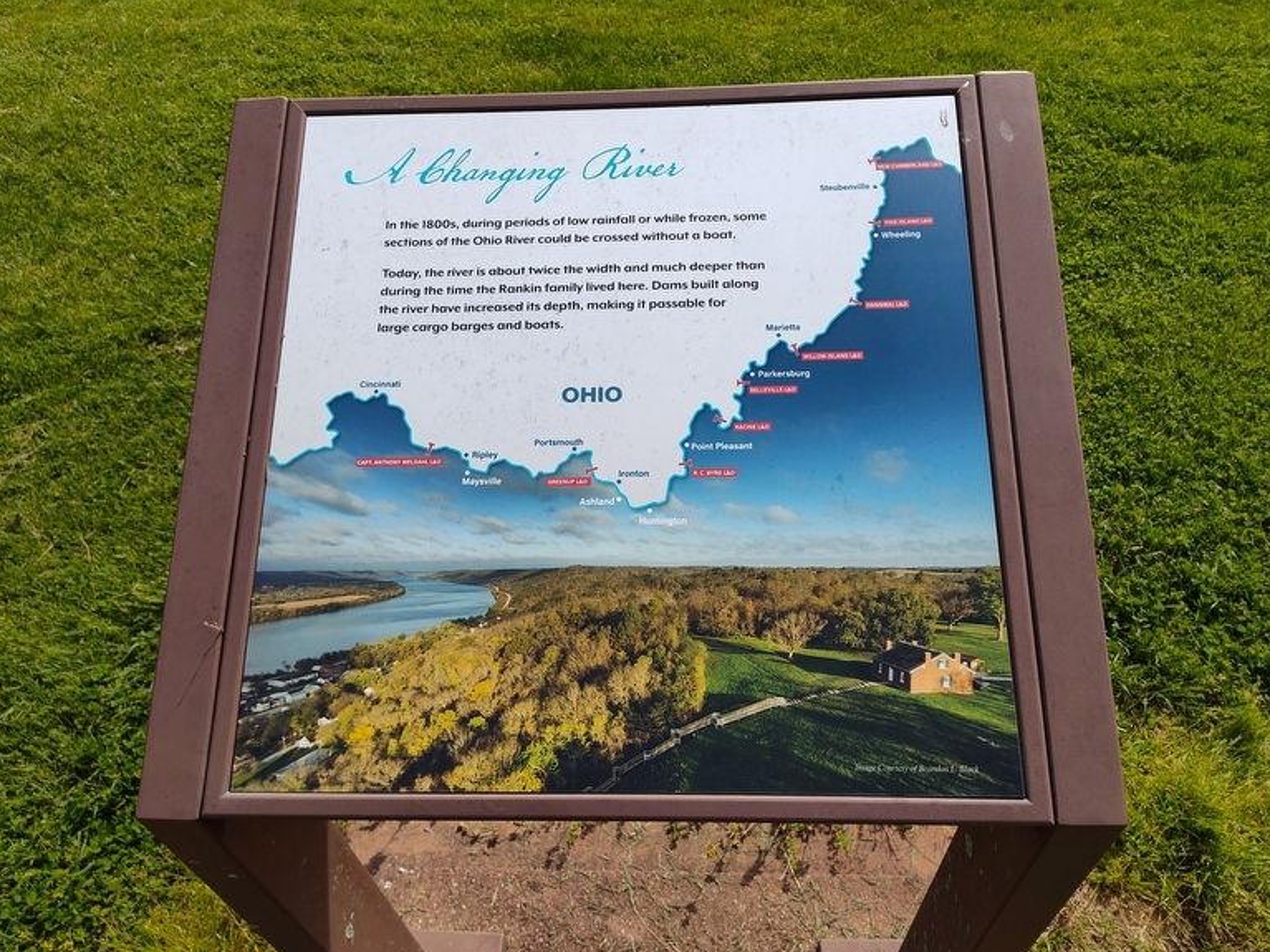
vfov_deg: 56.8
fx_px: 880
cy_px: 464
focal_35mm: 24
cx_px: 646
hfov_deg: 71.6
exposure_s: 1/1173
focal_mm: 5.56
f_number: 1.8
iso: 100
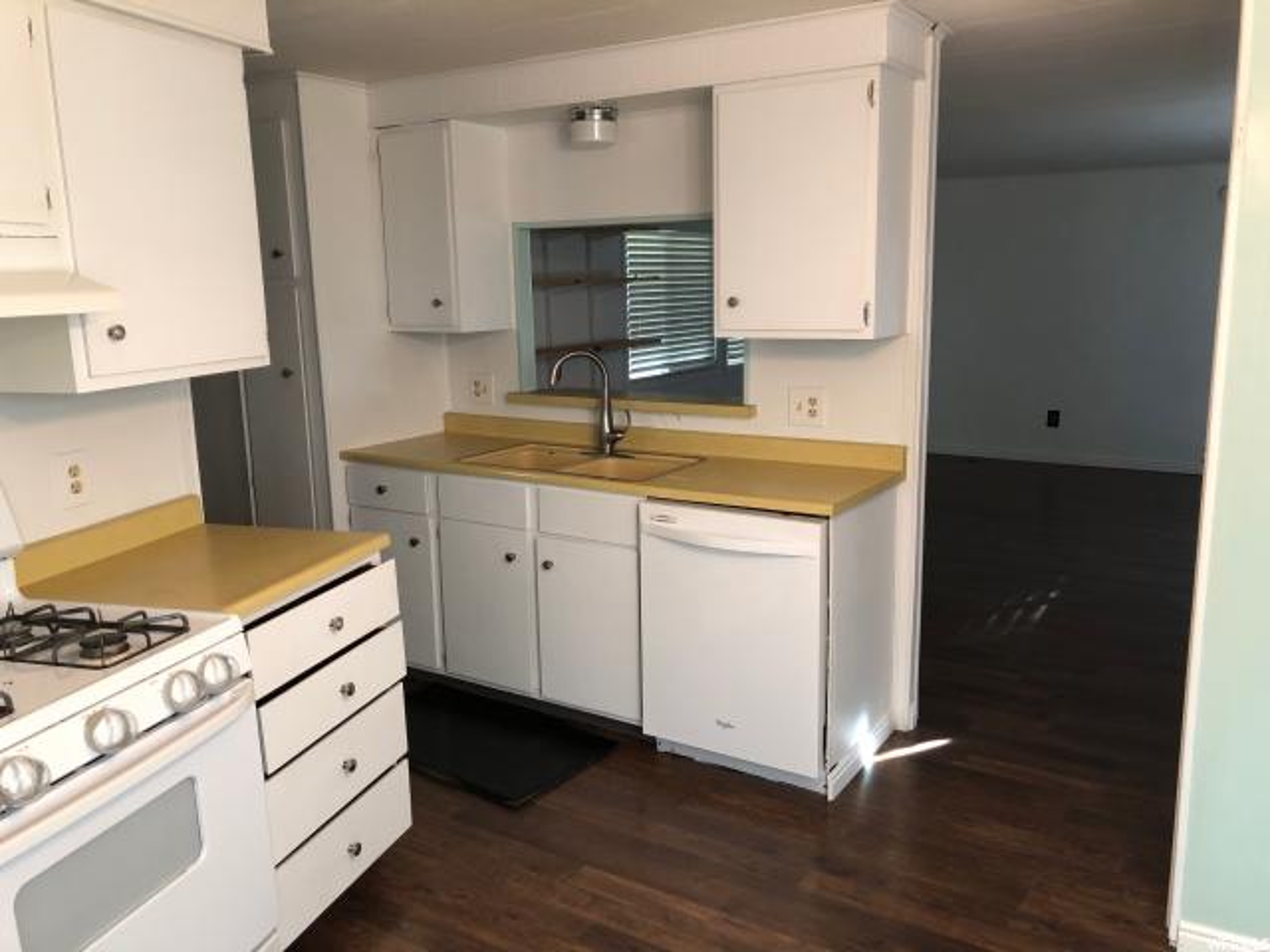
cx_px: 635
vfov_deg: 49.7
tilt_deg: -11.2
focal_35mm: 28
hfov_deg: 63.4
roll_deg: +1.4
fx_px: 1027
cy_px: 476
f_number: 1.8
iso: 50
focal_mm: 4
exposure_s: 1/15
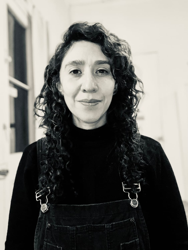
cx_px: 94
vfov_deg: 60.0
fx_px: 217
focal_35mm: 30
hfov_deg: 46.8
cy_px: 125
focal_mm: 2.71
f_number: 2.2
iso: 500
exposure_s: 1/22
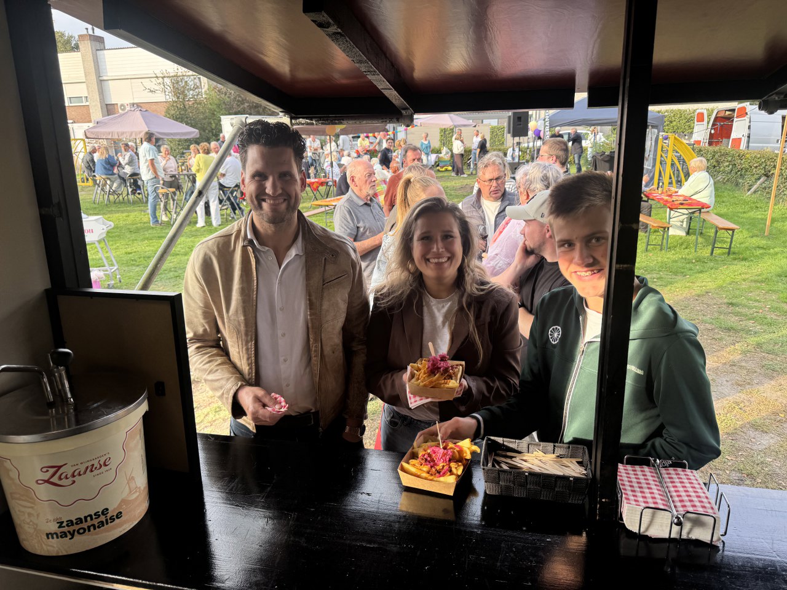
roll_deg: +1.0
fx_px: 546
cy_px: 295
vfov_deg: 56.8
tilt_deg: -15.5
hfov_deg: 71.6
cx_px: 394
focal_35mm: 24
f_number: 1.78
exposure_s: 1/419
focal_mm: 6.76
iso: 80
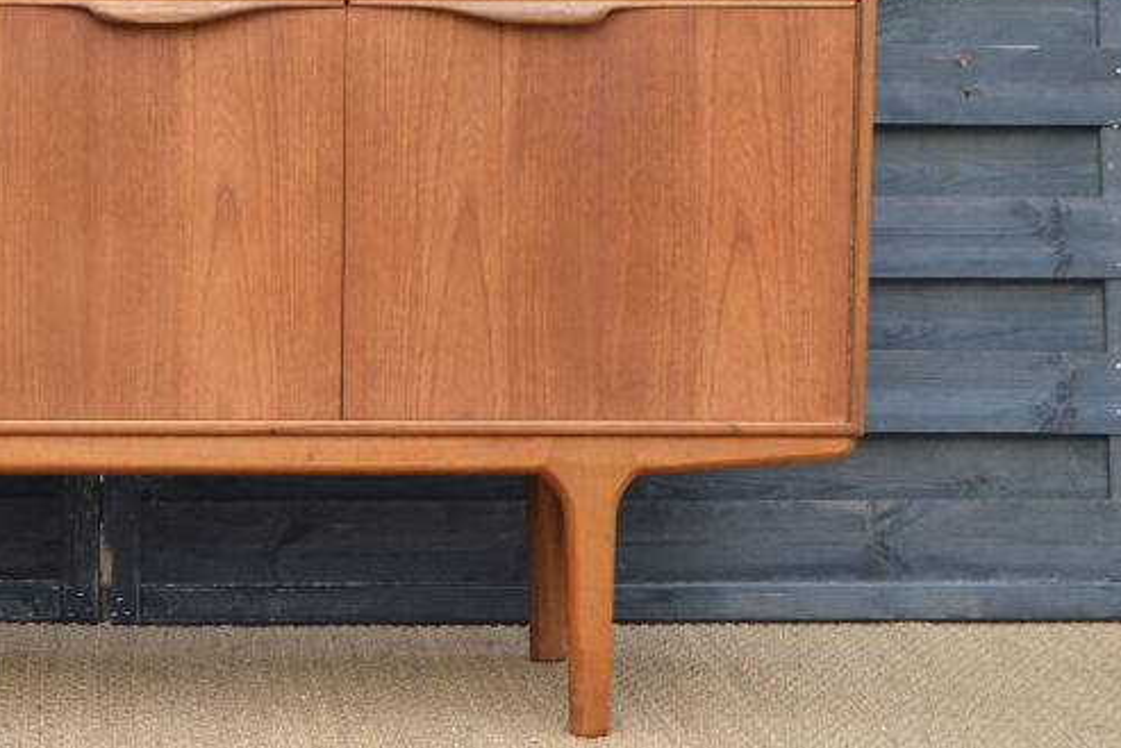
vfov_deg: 11.9
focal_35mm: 115
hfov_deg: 17.5
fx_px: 3582
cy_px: 321
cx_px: 127
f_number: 5.6
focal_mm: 42
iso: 140
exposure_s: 1/125
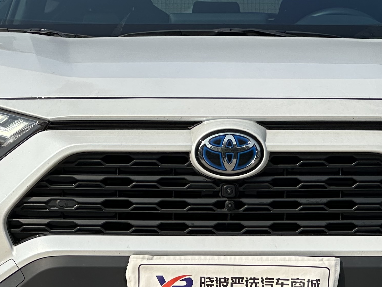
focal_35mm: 208
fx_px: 2295
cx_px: 217
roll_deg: -0.6
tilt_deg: -2.5
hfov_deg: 9.5
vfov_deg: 7.1
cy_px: 172
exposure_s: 1/978
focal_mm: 9
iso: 32
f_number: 2.8
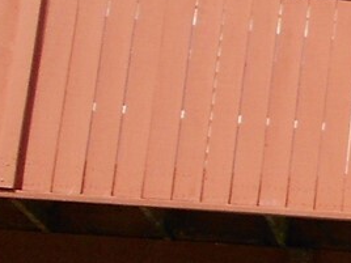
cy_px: 255
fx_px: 1572
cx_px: 988
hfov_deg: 10.1
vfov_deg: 9.5
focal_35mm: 155
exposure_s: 1/640
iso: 80
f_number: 3.2
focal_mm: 4.6
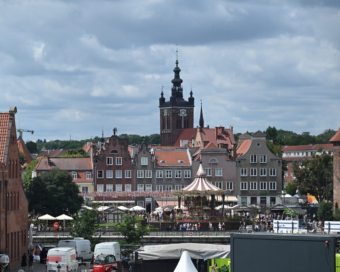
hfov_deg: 14.2
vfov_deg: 11.4
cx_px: 145
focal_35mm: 136
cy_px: 136
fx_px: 1369
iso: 100
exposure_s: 1/640
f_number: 6.3
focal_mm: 120
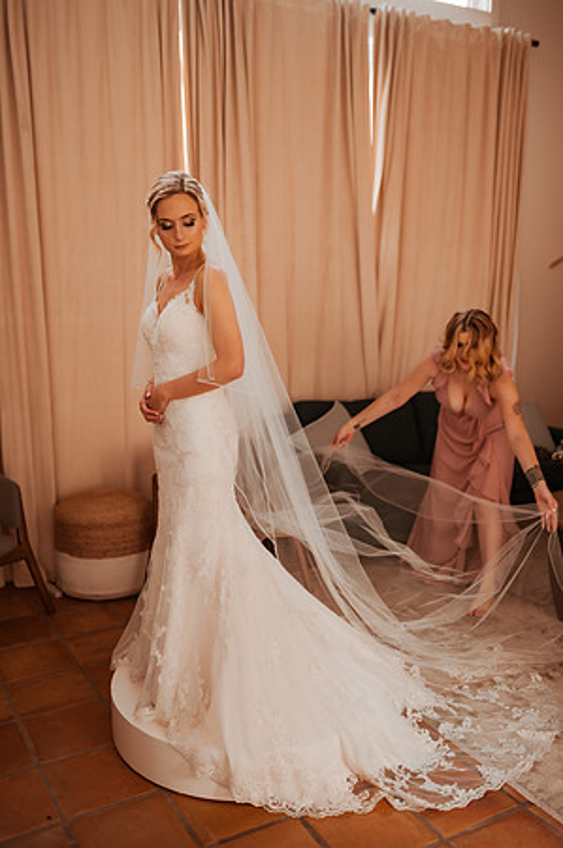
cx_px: 282
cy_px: 424
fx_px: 823
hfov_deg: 37.8
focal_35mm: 35
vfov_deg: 54.5
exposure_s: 1/800
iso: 320
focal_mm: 35
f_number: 1.8
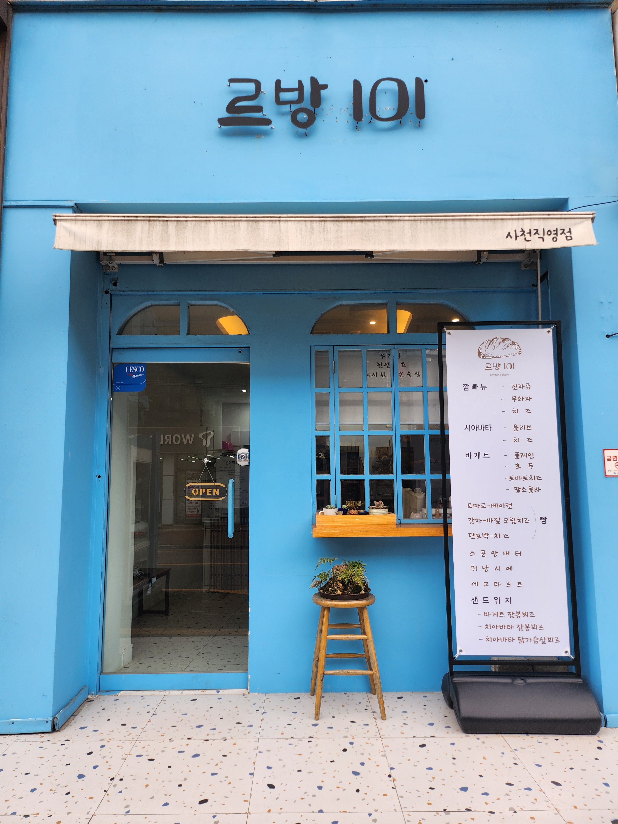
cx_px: 309
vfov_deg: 71.6
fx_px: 571
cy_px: 412
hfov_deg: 56.8
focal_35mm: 24
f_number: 1.8
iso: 50
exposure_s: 1/746
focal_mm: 5
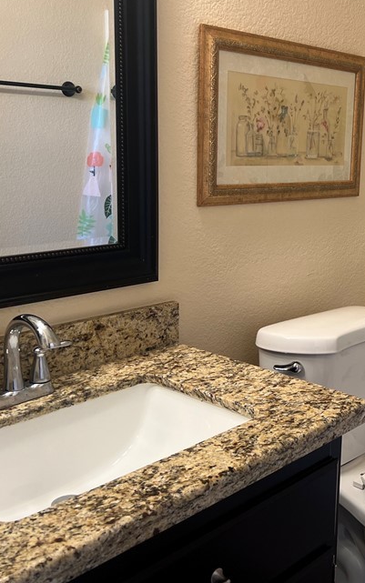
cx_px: 364
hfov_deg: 27.6
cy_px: 248
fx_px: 700
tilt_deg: -9.3
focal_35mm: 44
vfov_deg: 45.1
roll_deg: -2.1
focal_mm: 5.7
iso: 80
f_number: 1.5
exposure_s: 1/60
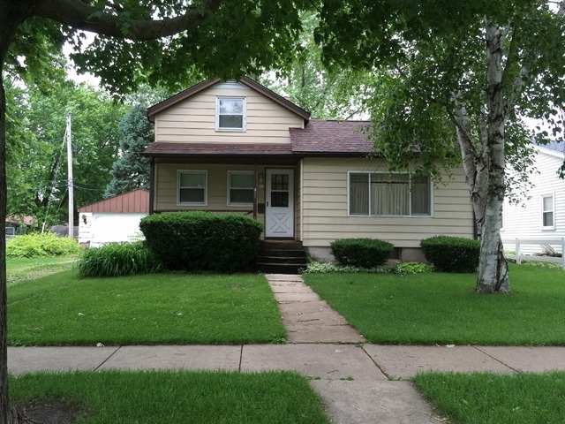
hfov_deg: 61.7
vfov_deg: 48.2
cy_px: 212
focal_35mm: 29
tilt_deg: +4.3
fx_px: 473
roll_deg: -0.2
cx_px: 282
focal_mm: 4.15
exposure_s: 1/40
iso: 32
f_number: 2.2
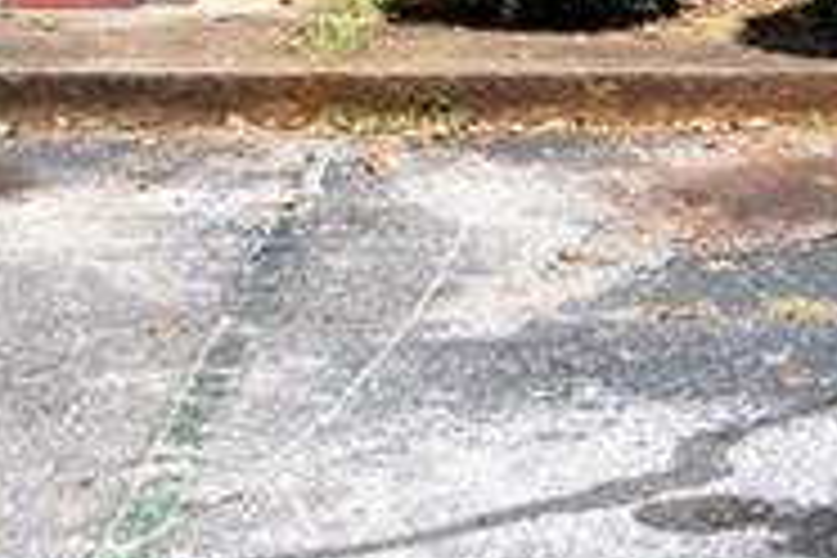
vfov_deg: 9.0
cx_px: 634
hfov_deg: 14.2
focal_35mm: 144
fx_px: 3356
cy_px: -504
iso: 200
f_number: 5.6
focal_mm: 17.5
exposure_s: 1/250
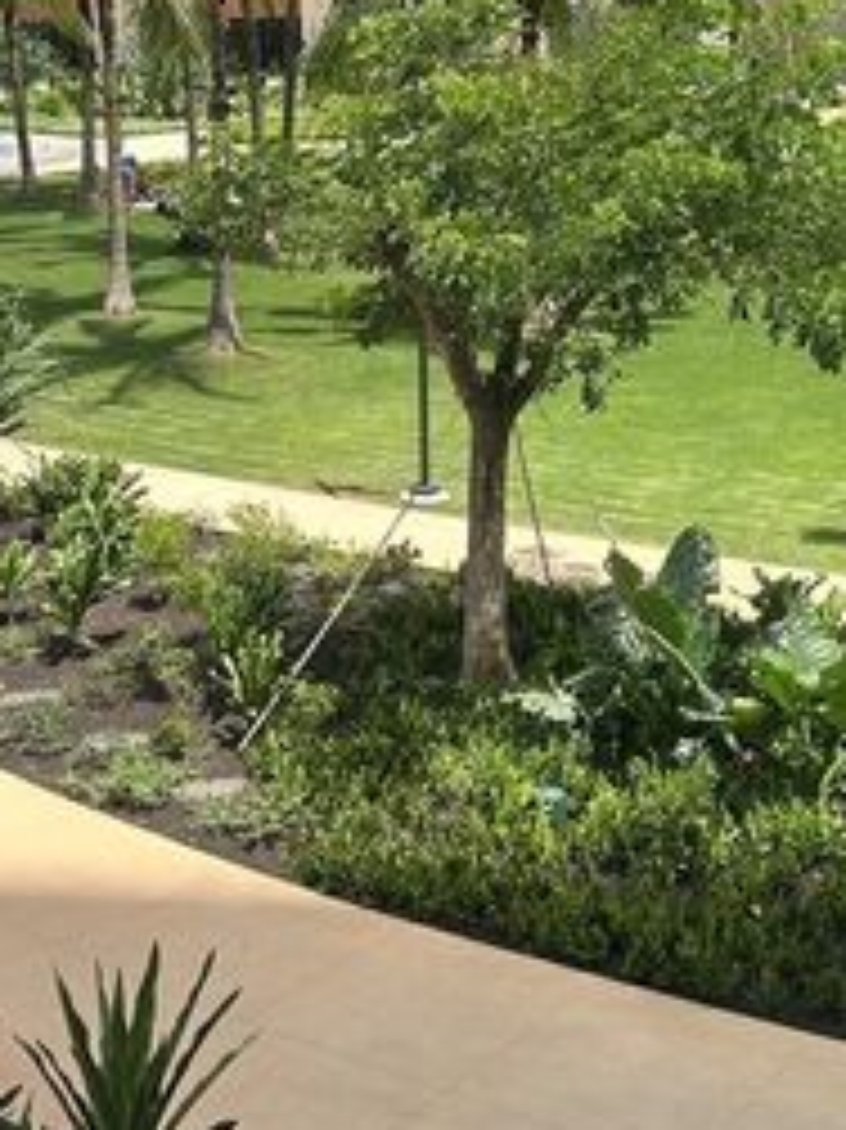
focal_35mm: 69
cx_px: 324
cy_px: 524
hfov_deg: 21.3
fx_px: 2250
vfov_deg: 28.2
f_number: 1.5
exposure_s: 1/753
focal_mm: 5.7
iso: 50
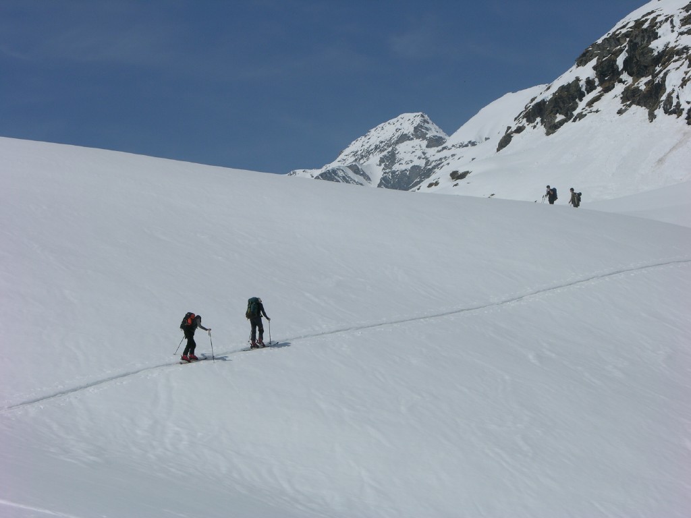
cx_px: 346
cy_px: 259
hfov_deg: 16.4
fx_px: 2395
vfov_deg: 12.3
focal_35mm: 120
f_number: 7.5
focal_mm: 29.5
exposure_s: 1/592
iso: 50
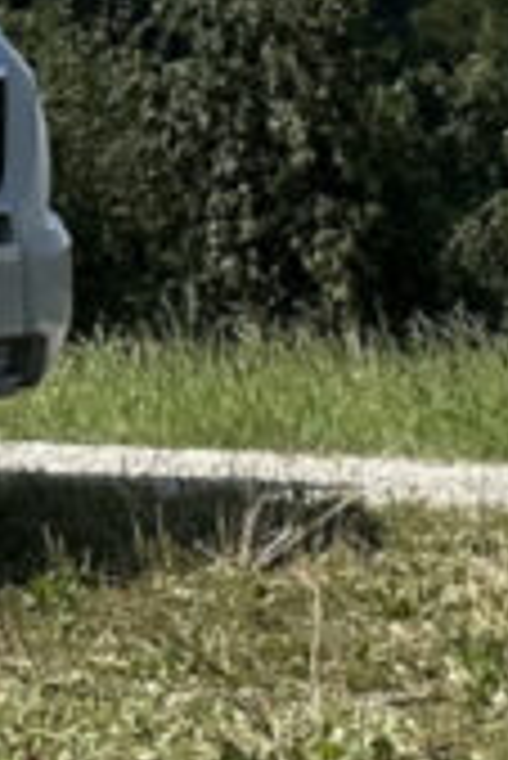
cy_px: -238
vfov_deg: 8.9
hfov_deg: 5.7
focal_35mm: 227
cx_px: -913
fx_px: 4795
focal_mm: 6.86
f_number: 1.78
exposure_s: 1/5848
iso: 80
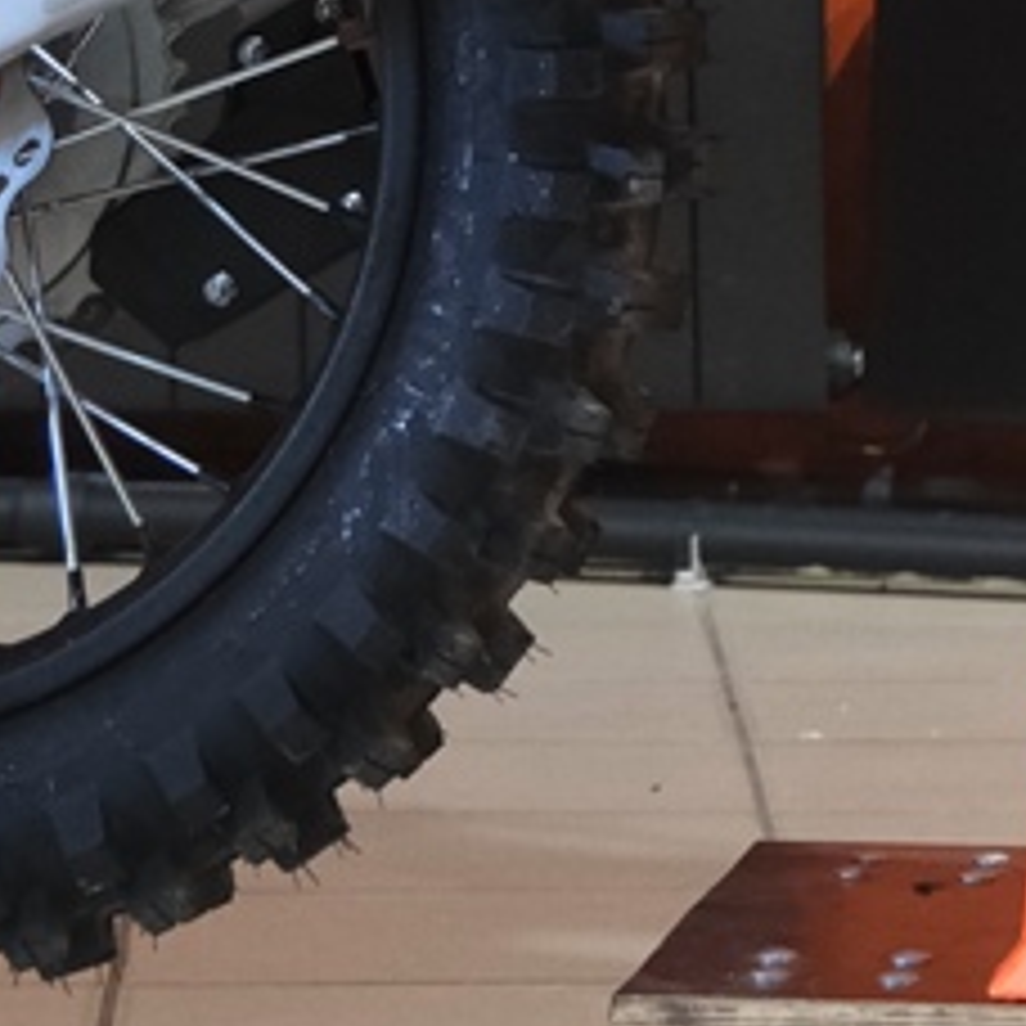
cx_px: 1580
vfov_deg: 5.8
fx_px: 9792
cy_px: -1285
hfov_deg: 5.9
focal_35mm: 292
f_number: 4
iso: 1600
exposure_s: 1/100
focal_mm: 32.5
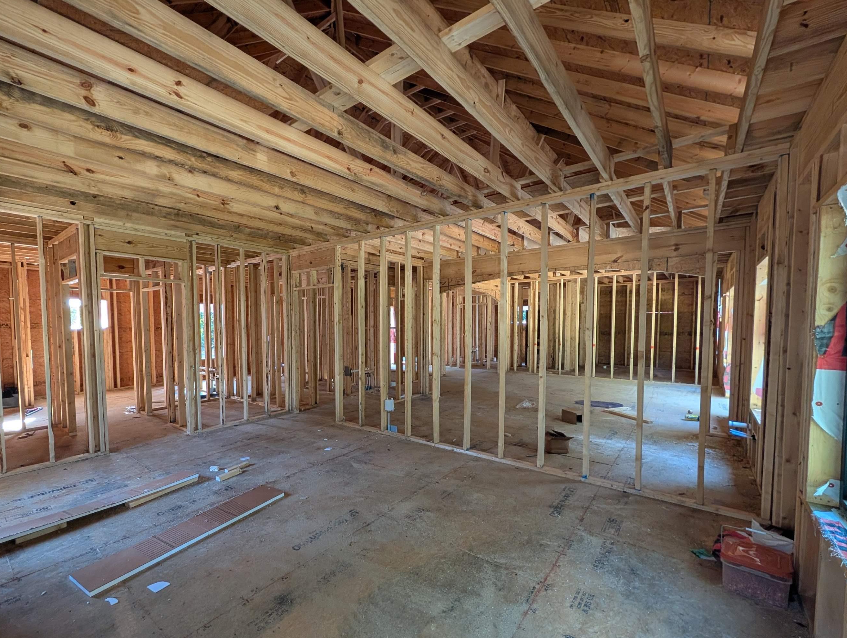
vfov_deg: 85.6
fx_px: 343
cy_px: 345
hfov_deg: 101.1
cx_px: 356
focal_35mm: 14
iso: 204
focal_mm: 2.02
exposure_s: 1/89.5
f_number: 1.7
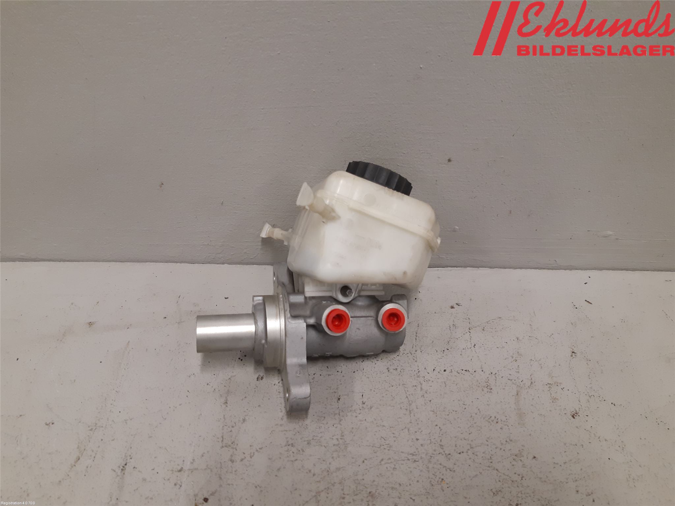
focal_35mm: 26
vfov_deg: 53.1
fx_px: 507
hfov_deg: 67.3
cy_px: 253
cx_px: 338
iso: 125
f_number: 1.7
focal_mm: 3.93
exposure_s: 1/50
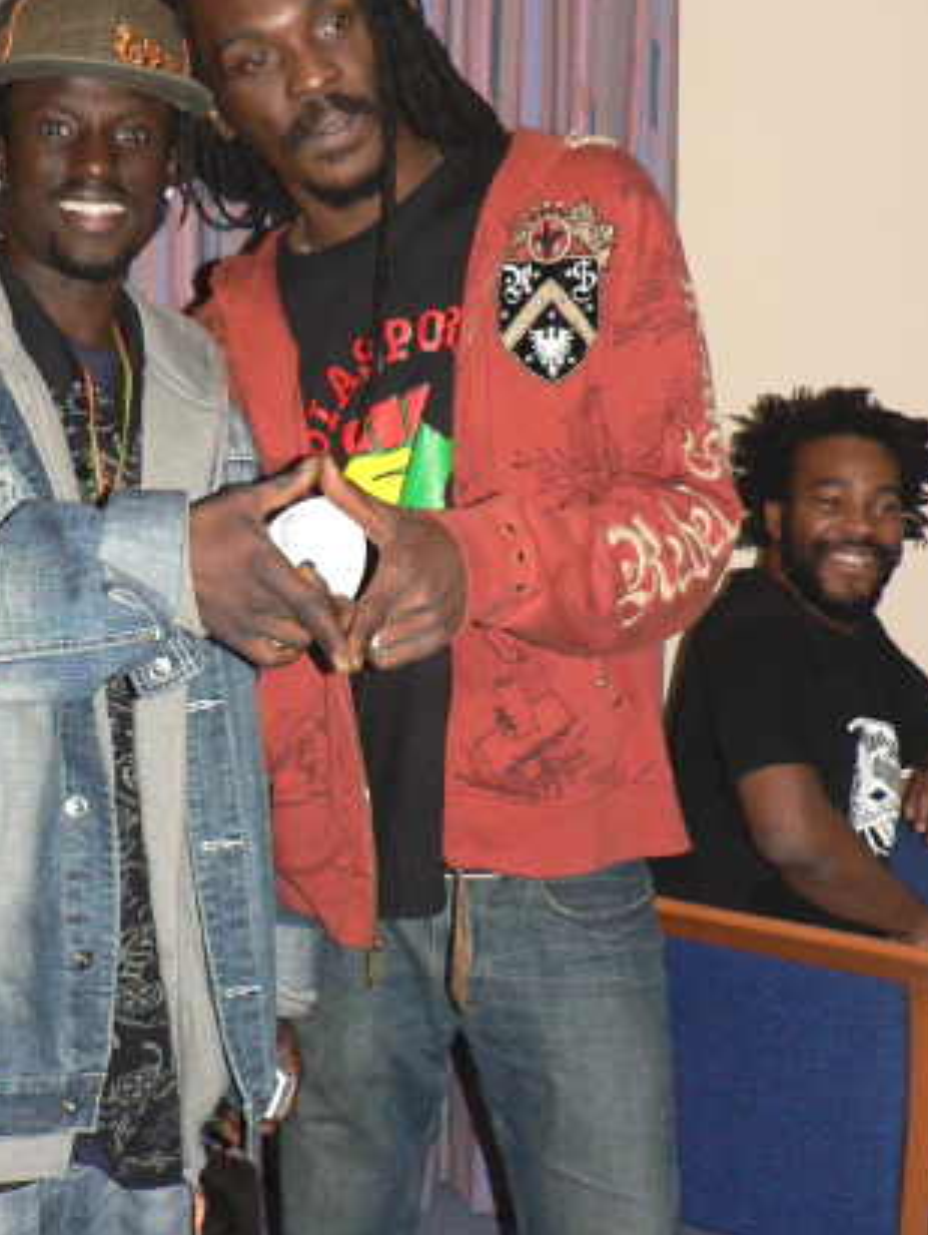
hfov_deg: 29.6
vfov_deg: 38.9
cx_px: 324
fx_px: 1749
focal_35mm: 49
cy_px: 639
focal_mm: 6
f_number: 2.8
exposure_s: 1/60
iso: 200
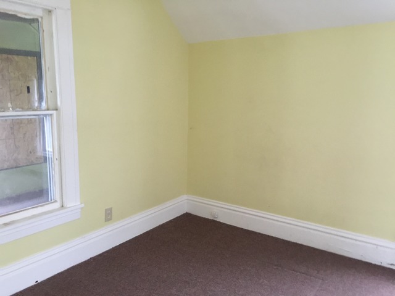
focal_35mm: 29
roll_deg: +2.9
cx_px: 198
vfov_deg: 48.2
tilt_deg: -4.6
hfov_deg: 61.7
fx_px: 331
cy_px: 148
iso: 100
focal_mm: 4.15
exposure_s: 1/10
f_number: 2.2
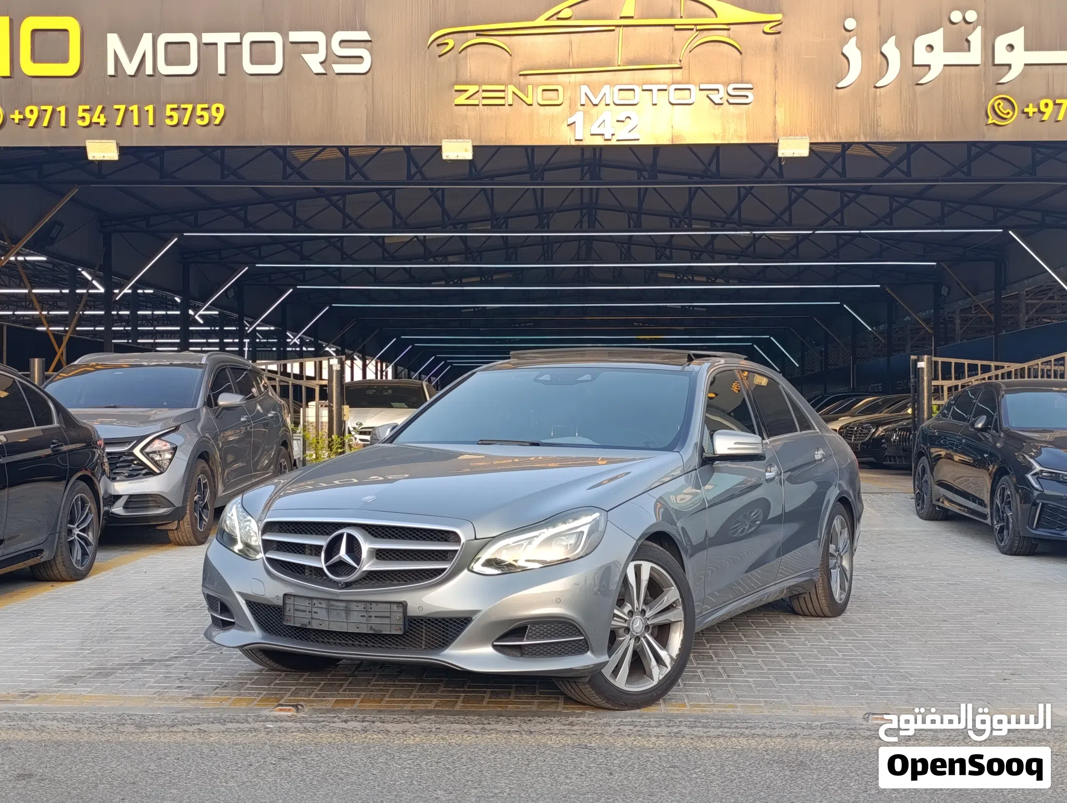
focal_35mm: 46
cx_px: 534
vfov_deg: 31.6
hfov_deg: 41.2
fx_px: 1420
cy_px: 402
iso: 74
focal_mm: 6.11
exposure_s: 1/100
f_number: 1.65
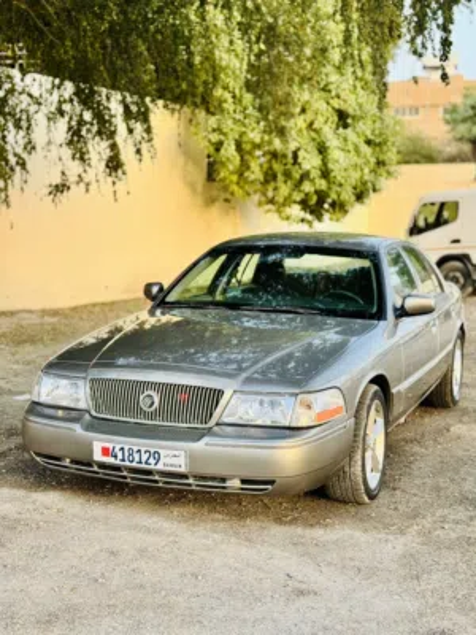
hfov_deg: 30.3
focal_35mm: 48
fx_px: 880
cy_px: 318
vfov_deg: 39.7
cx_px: 238
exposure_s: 1/181
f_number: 1.78
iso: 50
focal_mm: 6.76
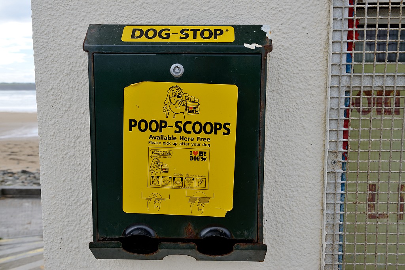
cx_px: 202
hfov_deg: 54.4
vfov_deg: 37.9
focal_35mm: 35
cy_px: 135
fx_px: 394
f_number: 8
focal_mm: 35
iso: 100
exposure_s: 1/60
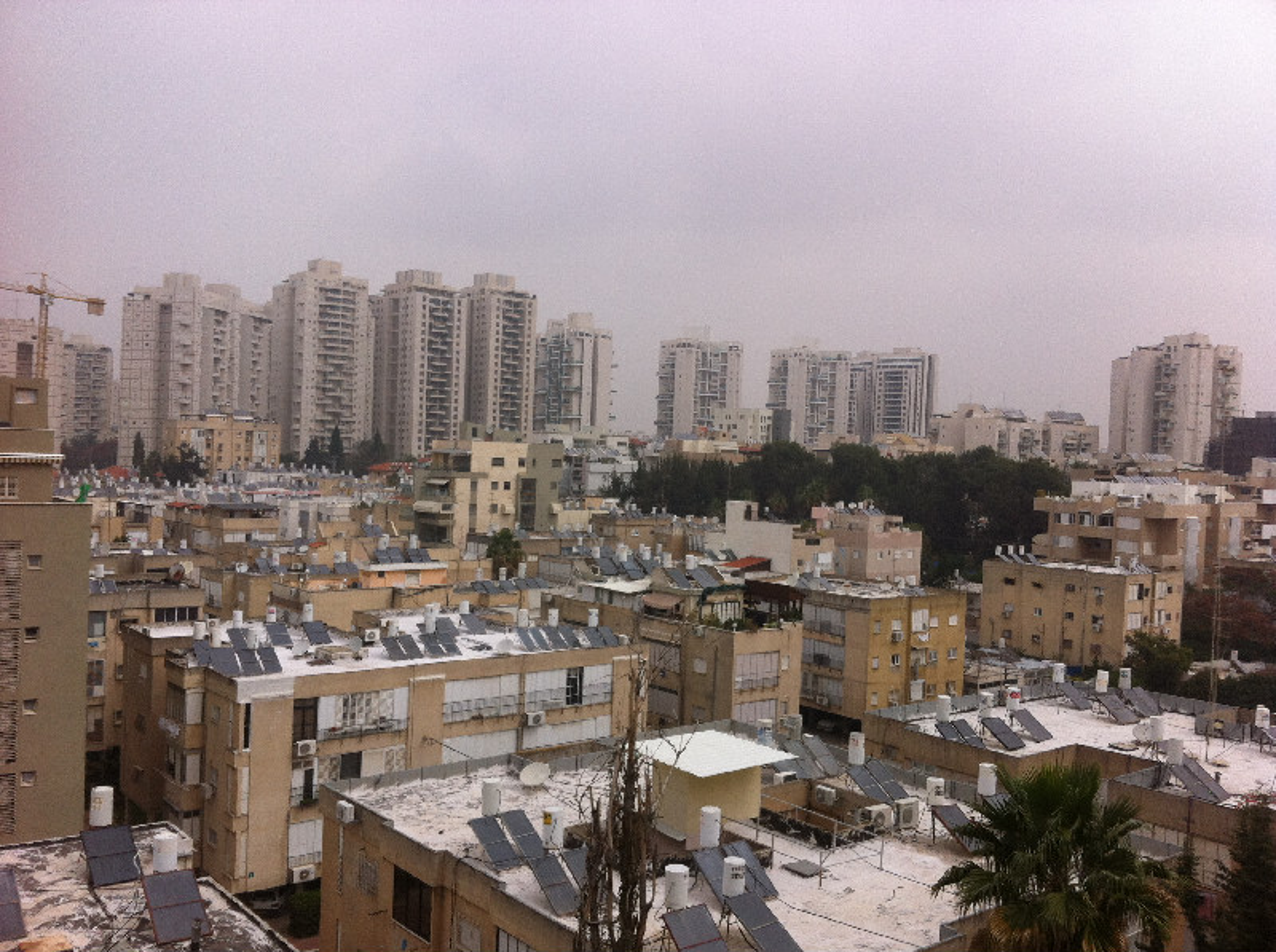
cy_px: 476
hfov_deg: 52.7
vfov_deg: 40.6
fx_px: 1288
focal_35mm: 35
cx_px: 638
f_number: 2.8
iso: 80
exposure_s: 1/1588
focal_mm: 3.85
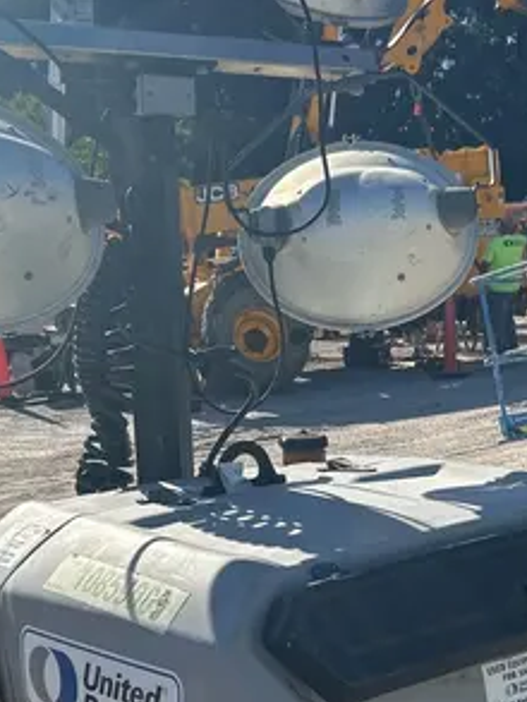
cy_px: 531
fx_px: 1318
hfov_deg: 22.6
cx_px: 271
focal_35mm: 65
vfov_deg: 29.3
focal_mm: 5.7
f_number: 1.5
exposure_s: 1/3831
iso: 50
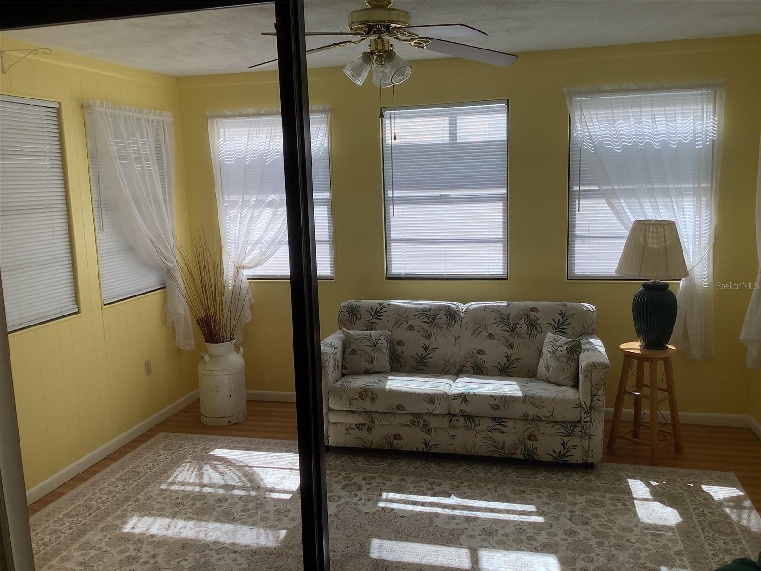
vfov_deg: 45.4
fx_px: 682
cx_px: 380
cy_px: 286
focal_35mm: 31
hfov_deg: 58.4
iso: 50
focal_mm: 3.3
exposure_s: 1/120
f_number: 2.4
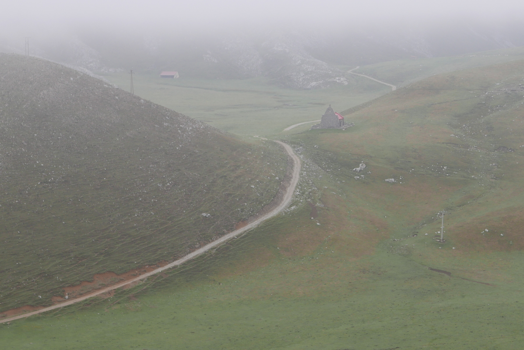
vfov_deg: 14.7
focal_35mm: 93
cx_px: 262
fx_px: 1355
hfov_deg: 21.9
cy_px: 175
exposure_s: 1/125
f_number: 5.6
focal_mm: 34
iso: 200
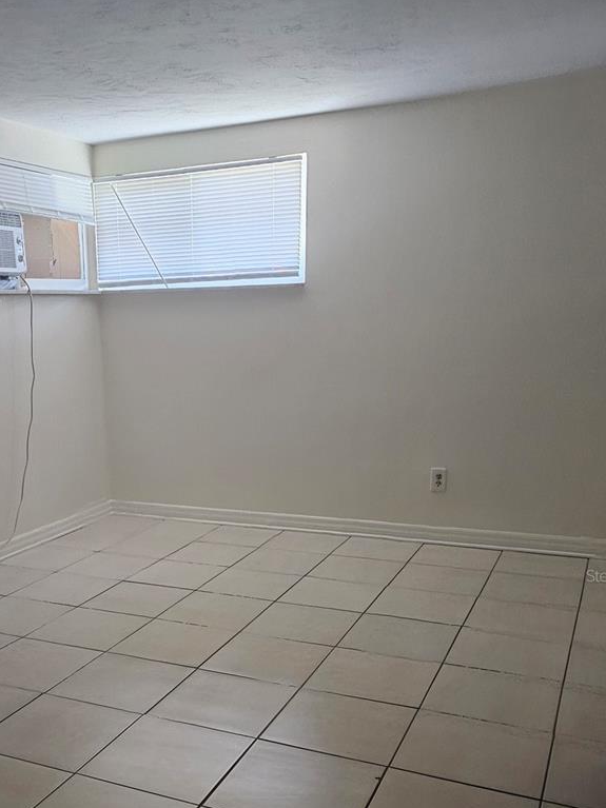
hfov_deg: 39.0
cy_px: 575
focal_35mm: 36
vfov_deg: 49.9
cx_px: 187
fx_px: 841
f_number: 1.7
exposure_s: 1/120
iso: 1000
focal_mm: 6.3
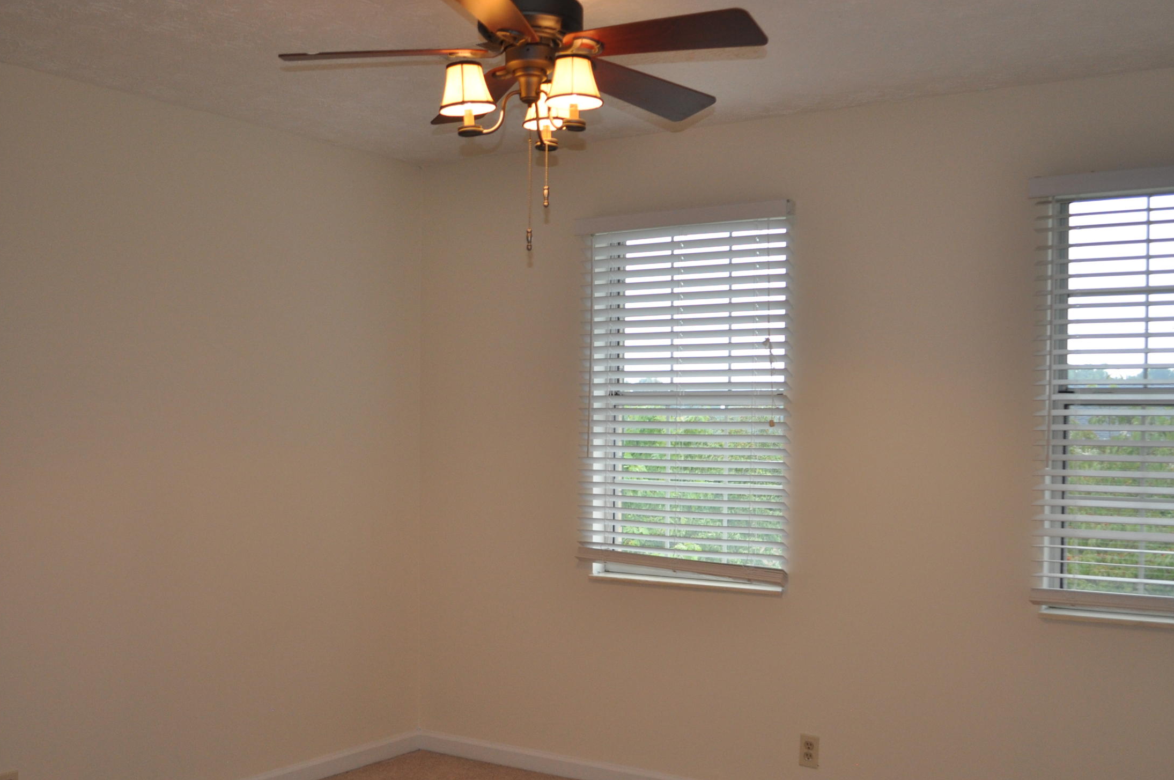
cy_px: 457
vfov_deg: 35.8
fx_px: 1205
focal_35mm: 37
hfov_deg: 51.9
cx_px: 574
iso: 400
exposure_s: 1/125
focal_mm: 18
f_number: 3.5
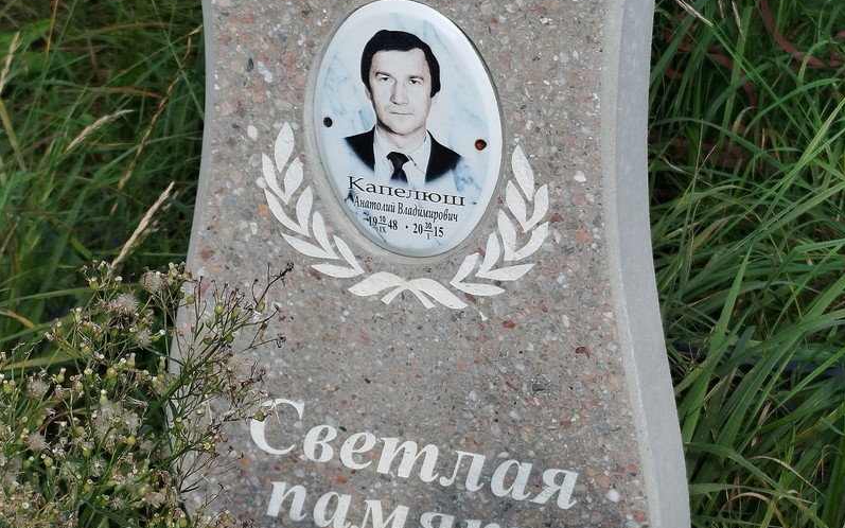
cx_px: 423
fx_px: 760
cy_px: 217
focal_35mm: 33
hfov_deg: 58.1
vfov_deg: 38.2
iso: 50
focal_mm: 5.31
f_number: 1.7
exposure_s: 1/368
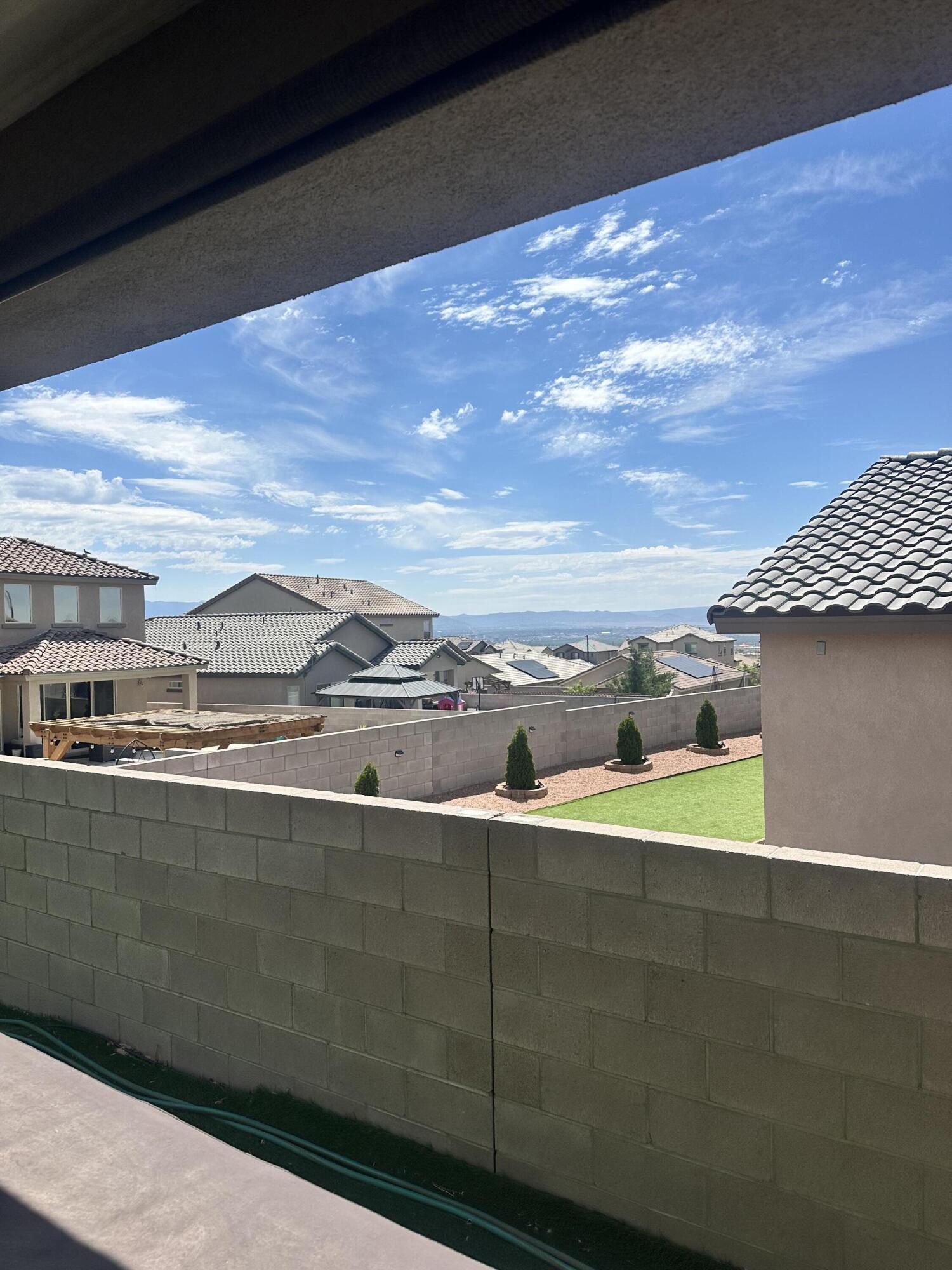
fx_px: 880
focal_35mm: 24
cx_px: 476
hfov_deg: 56.8
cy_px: 635
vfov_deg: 71.6
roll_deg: +1.2
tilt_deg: +0.4
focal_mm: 6.86
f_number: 1.78
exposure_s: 1/8197
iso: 80
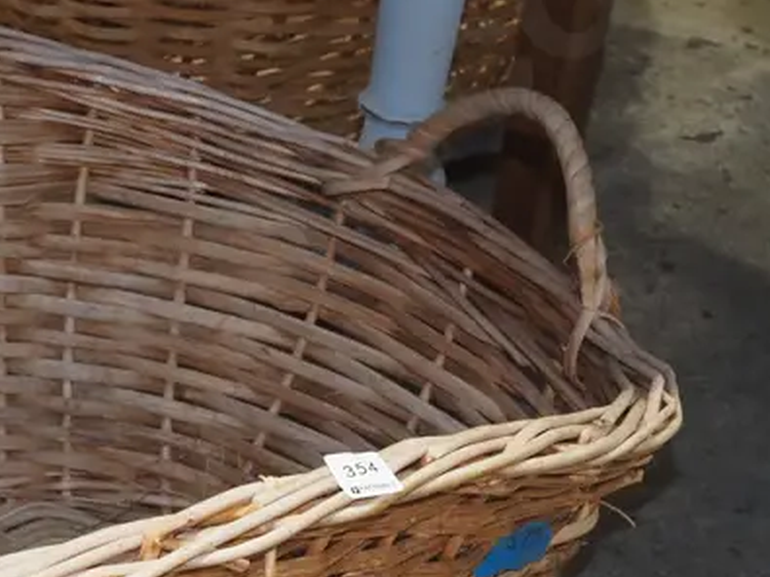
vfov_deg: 13.0
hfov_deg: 17.0
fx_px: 2535
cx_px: 31
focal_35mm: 114
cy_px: 405
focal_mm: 22
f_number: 5.6
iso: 1000
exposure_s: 1/60
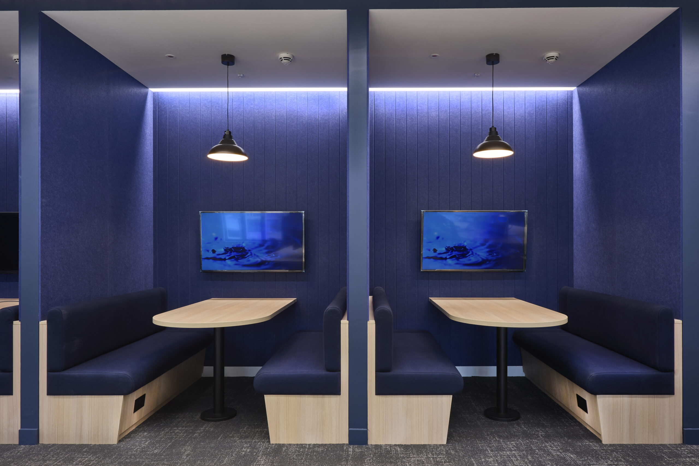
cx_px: 350
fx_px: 466
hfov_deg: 73.7
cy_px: 233
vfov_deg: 53.2
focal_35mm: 24
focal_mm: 24
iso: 160
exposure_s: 1
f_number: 14
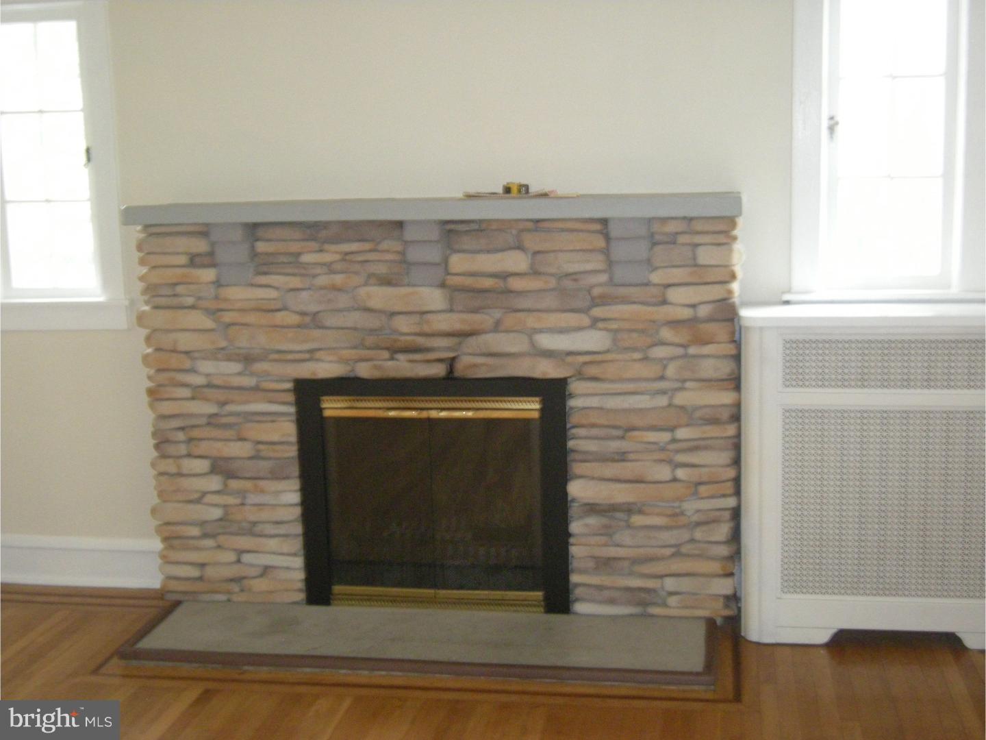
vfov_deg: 32.2
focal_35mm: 45
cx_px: 493
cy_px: 370
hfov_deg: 42.1
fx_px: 1282
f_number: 3.5
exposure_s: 1/6.8
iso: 400
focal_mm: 7.5
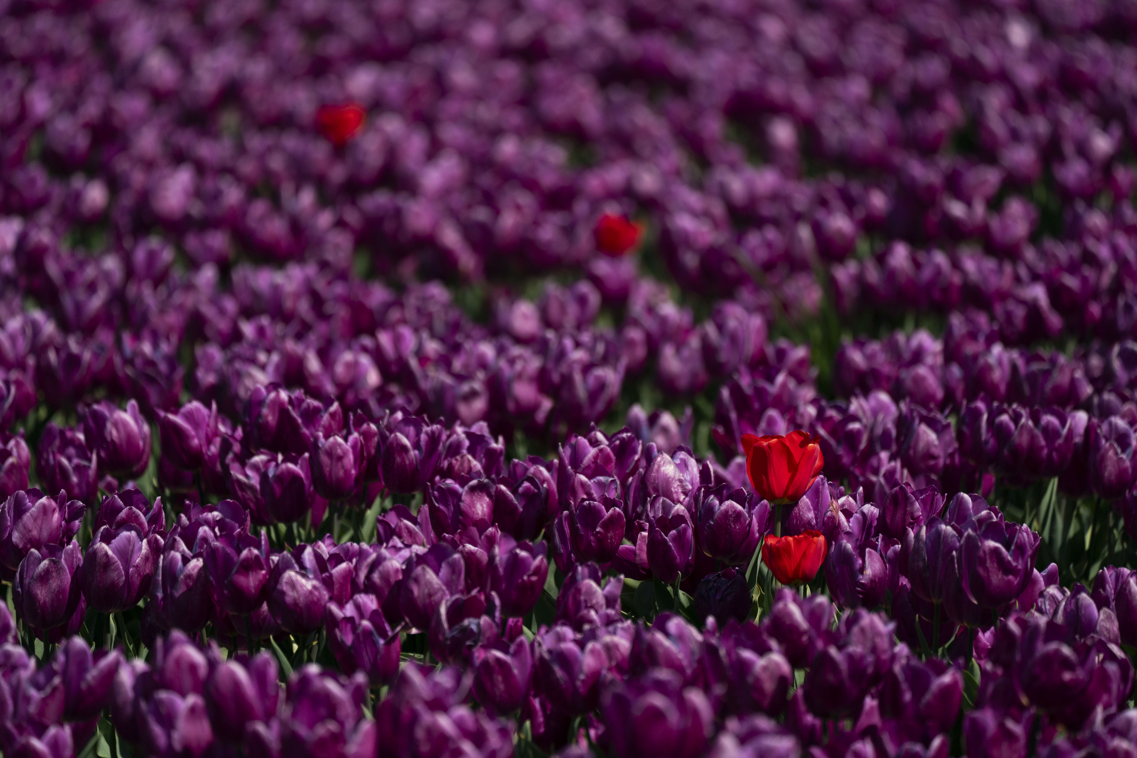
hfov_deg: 5.2
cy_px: 379
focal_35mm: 400
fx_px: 12632
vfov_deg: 3.4
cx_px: 568
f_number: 5.6
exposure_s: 1/4000
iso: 400
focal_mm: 400
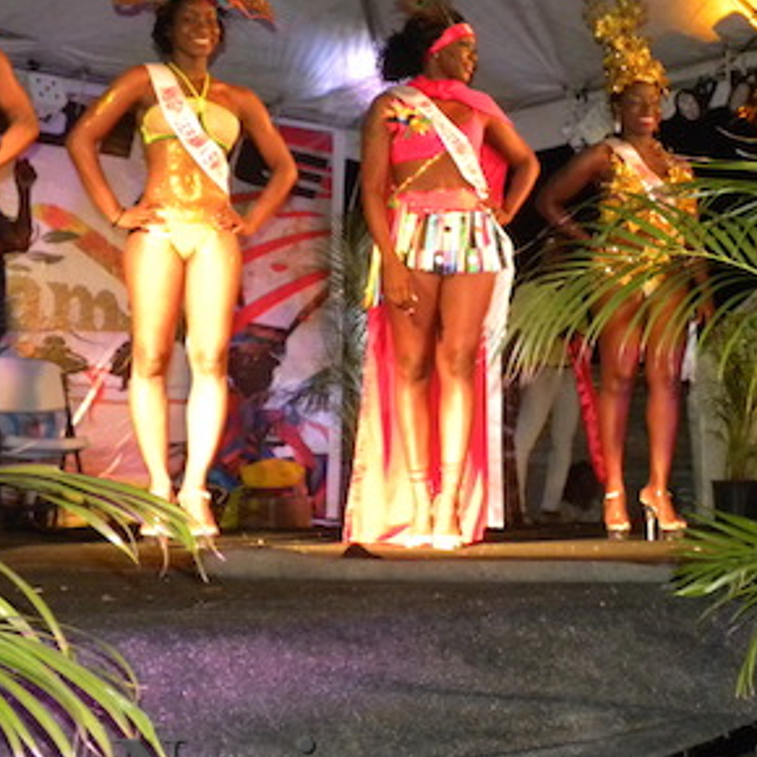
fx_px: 1979
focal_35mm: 80
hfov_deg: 21.5
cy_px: 295
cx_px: 561
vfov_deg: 21.6
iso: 400
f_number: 3.2
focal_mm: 7.3
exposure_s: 1/30
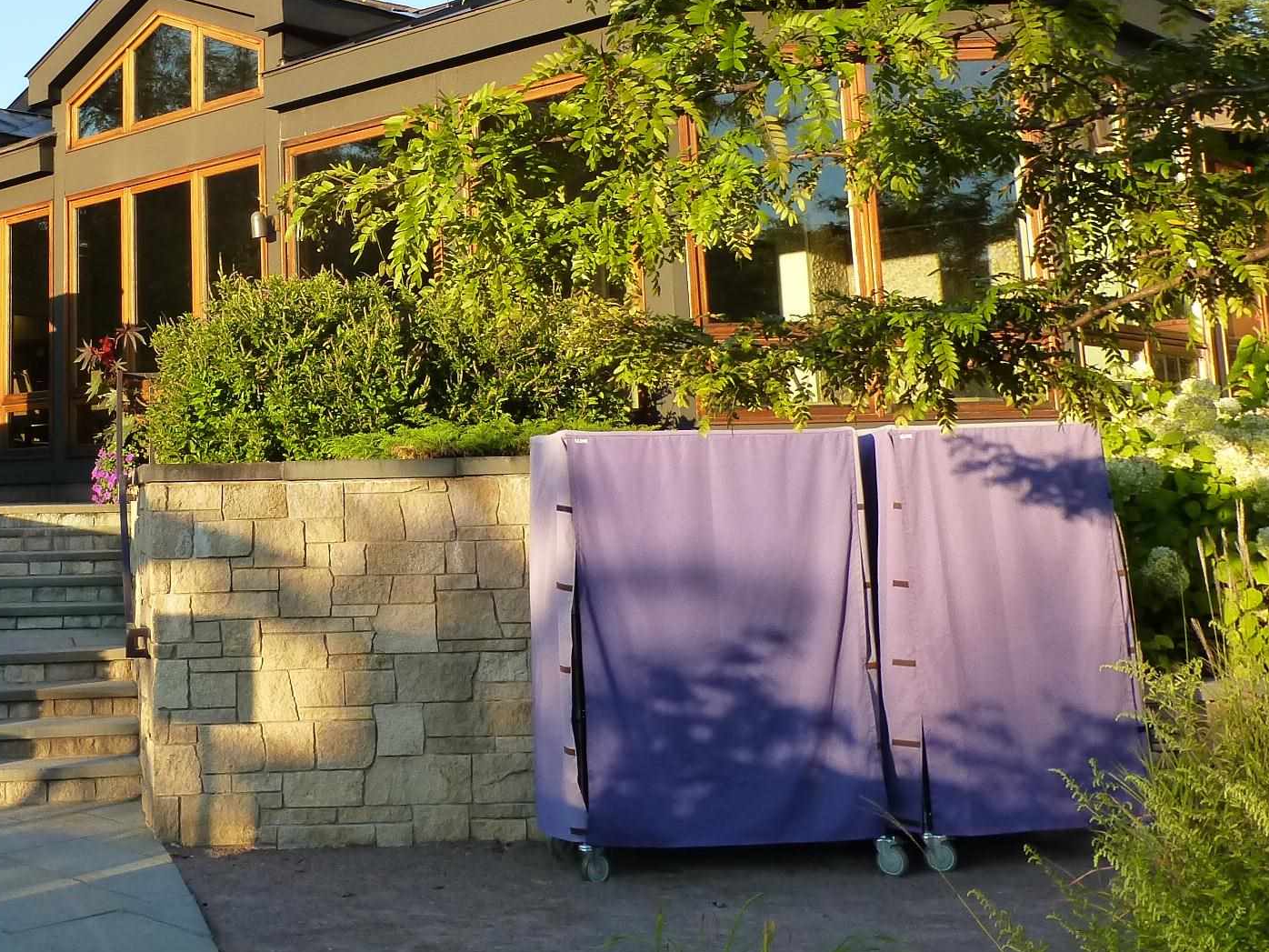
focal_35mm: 44
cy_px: 186
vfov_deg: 32.0
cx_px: 269
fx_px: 1613
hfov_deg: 41.3
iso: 160
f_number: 4
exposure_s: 1/160
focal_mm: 4.3
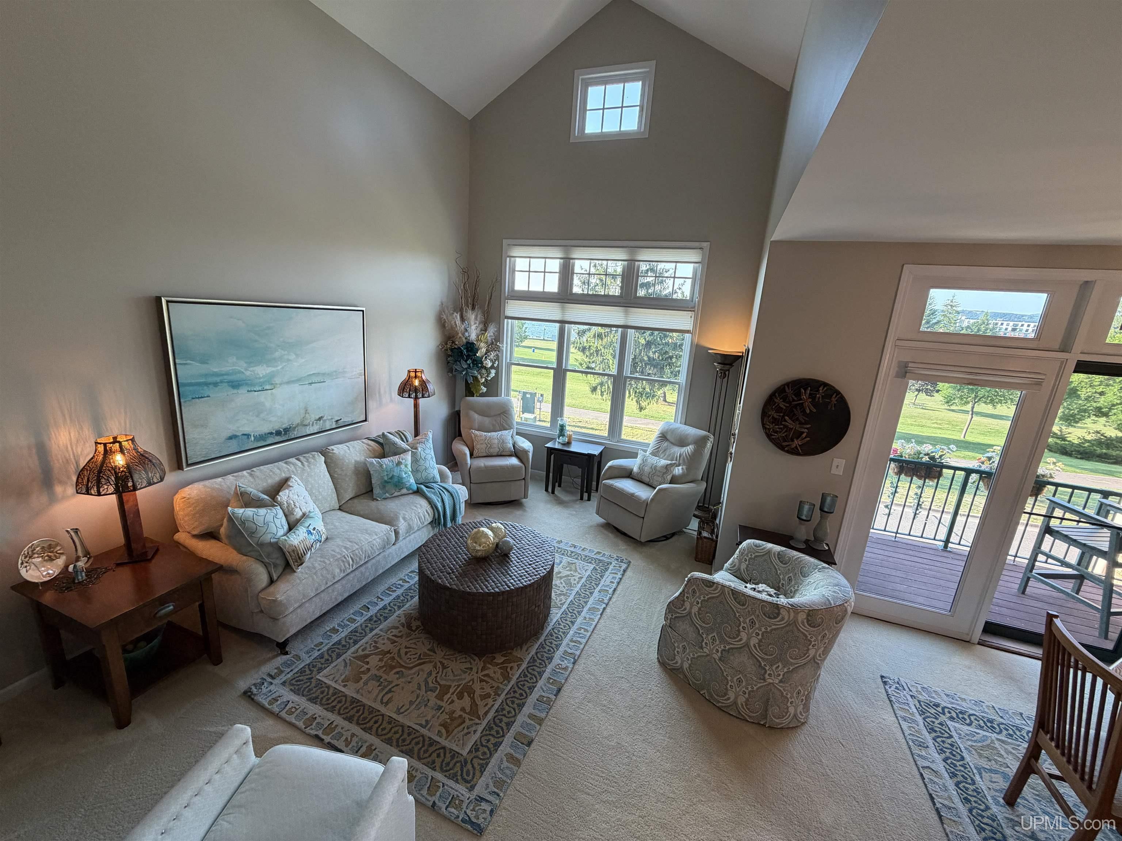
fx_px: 454
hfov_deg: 102.1
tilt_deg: -13.5
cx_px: 561
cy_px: 420
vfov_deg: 85.7
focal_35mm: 14
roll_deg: -3.1
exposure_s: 1/120
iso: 160
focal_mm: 2.22
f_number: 2.2
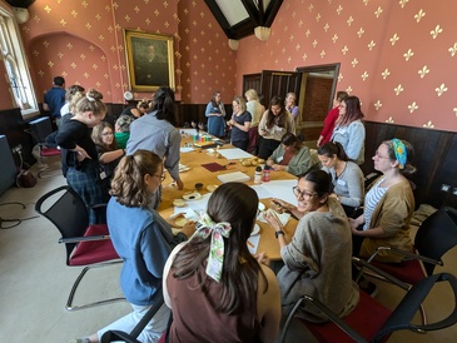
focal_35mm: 16
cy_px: 172
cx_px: 228
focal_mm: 2.35
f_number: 2.2
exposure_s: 1/50
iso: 308
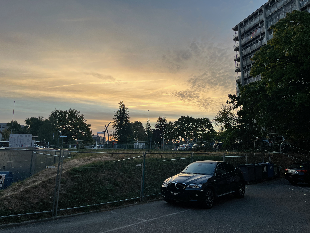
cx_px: 155
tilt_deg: +8.9
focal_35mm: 26
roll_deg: +0.5
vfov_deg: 53.1
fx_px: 233
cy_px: 116
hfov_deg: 67.3
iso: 40
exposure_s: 1/177
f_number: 1.6
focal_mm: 5.1
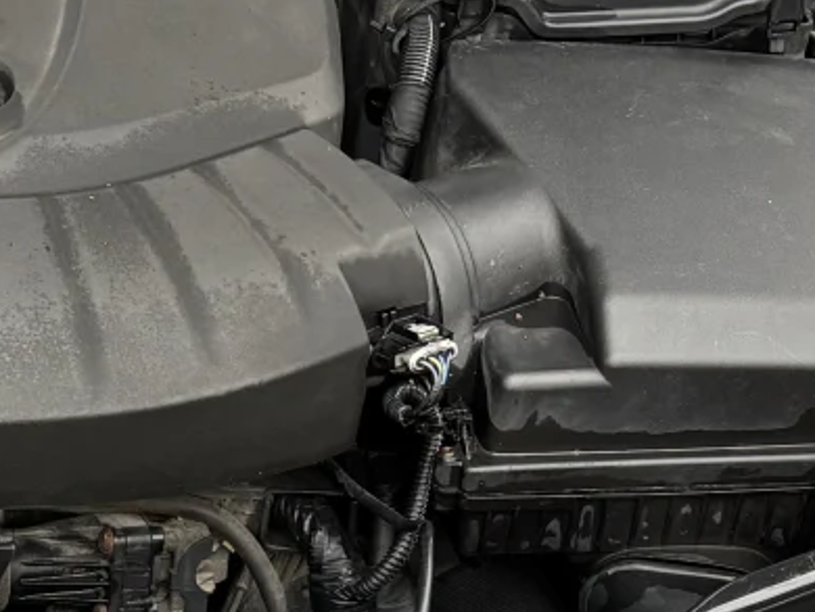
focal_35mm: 128
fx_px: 3015
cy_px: 677
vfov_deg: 11.4
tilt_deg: -35.5
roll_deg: -0.2
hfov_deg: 14.7
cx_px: -265
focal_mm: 5.96
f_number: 1.6
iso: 100
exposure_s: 1/121
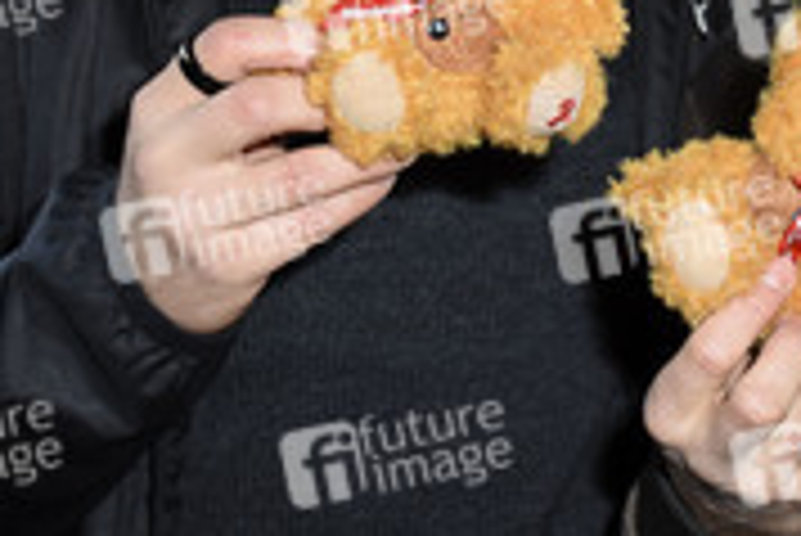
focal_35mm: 102
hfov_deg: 19.6
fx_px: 2277
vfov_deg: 13.1
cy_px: -108
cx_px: 727
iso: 640
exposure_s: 1/250
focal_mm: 27
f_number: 4
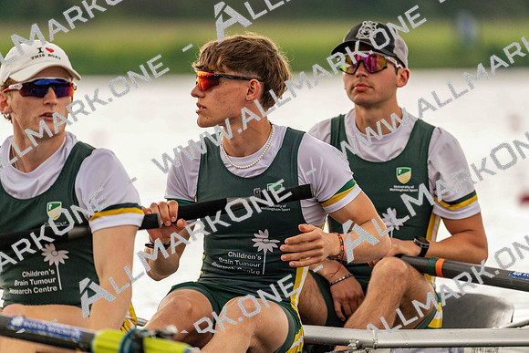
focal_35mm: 506
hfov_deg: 4.1
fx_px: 7437
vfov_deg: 2.7
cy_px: 176
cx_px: 264
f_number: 6.3
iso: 640
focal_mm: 506
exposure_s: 1/1250
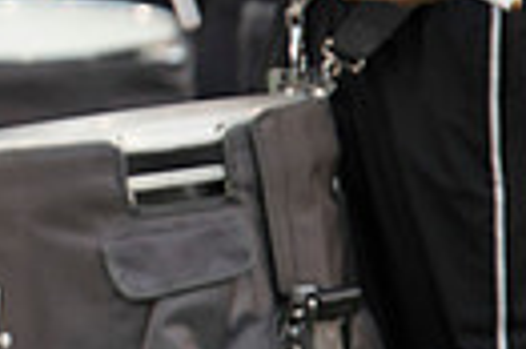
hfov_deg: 2.3
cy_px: -207
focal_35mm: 885
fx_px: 12915
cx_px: -558
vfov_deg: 1.5
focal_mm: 200
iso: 1000
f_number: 2.8
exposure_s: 1/1250
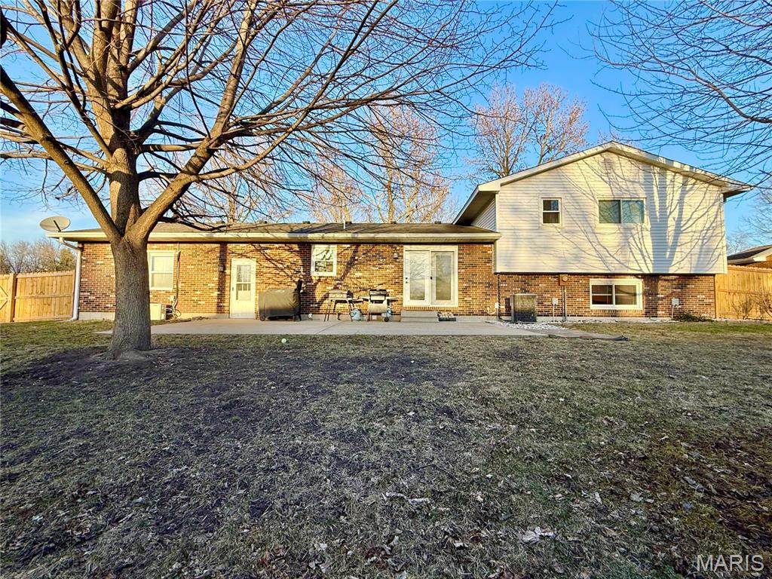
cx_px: 386
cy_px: 290
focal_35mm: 14
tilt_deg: +3.6
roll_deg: +0.8
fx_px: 312
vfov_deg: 85.7
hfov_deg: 102.1
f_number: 2.2
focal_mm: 2.22
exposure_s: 1/424
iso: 50
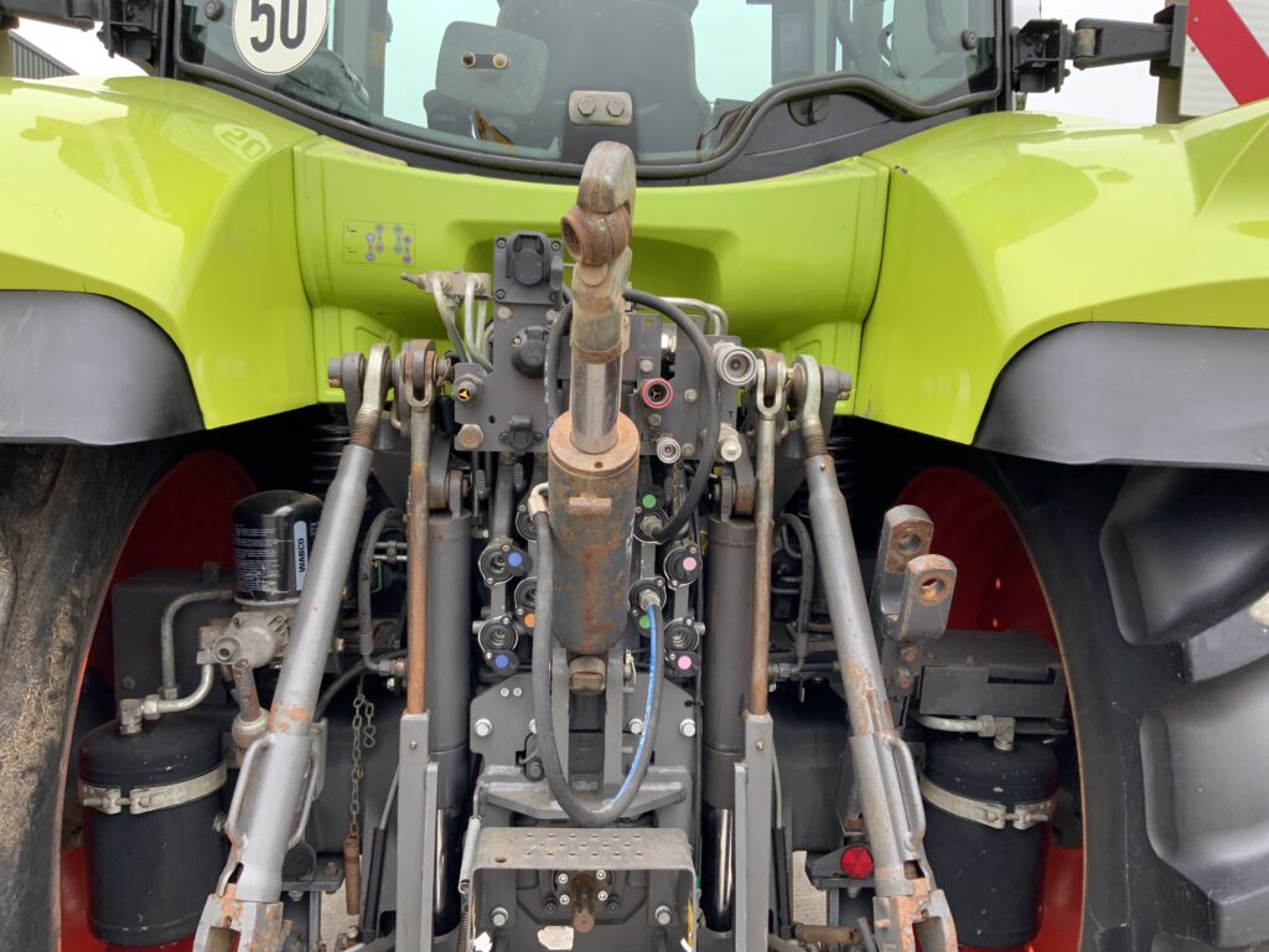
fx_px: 1063
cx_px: 634
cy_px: 476
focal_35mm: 29
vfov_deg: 48.2
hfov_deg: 61.7
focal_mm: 3
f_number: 1.8
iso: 16
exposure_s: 1/122
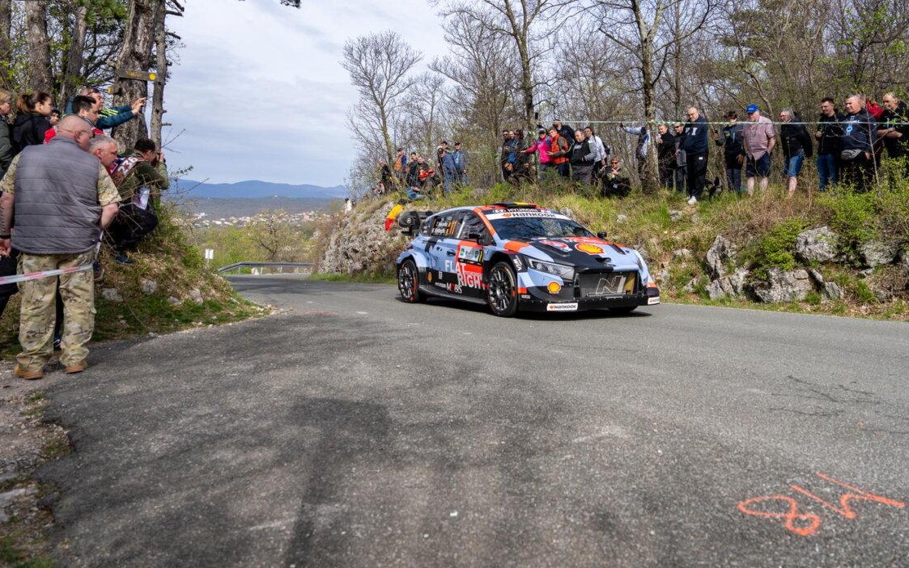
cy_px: 264
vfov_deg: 41.8
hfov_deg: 62.8
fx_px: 743
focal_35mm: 30
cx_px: 493
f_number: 4
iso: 400
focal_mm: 24
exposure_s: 1/4000
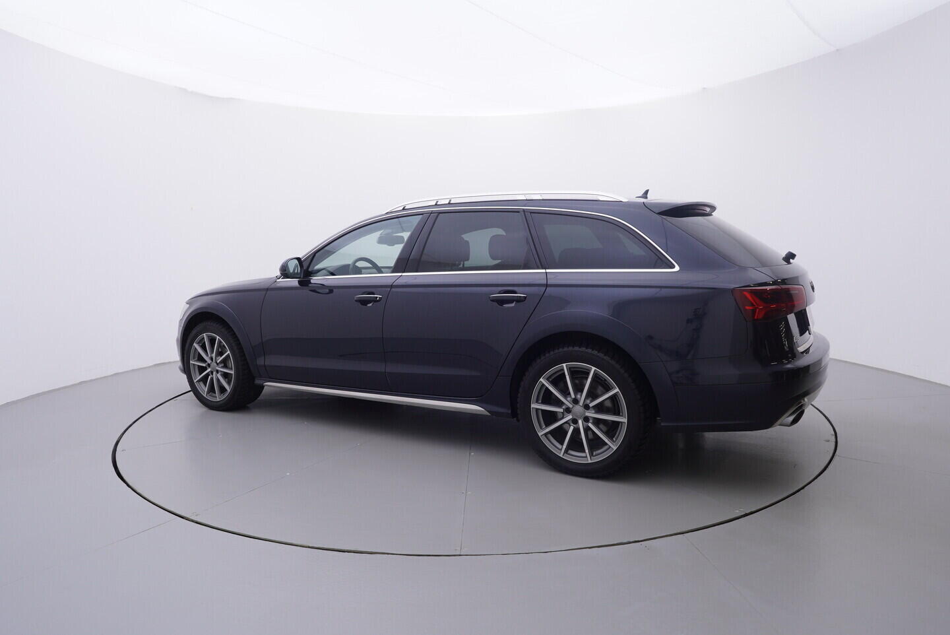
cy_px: 318
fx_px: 594
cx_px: 475
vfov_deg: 56.2
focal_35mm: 22
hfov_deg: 77.3
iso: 200
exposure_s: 1/80
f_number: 5
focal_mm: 15
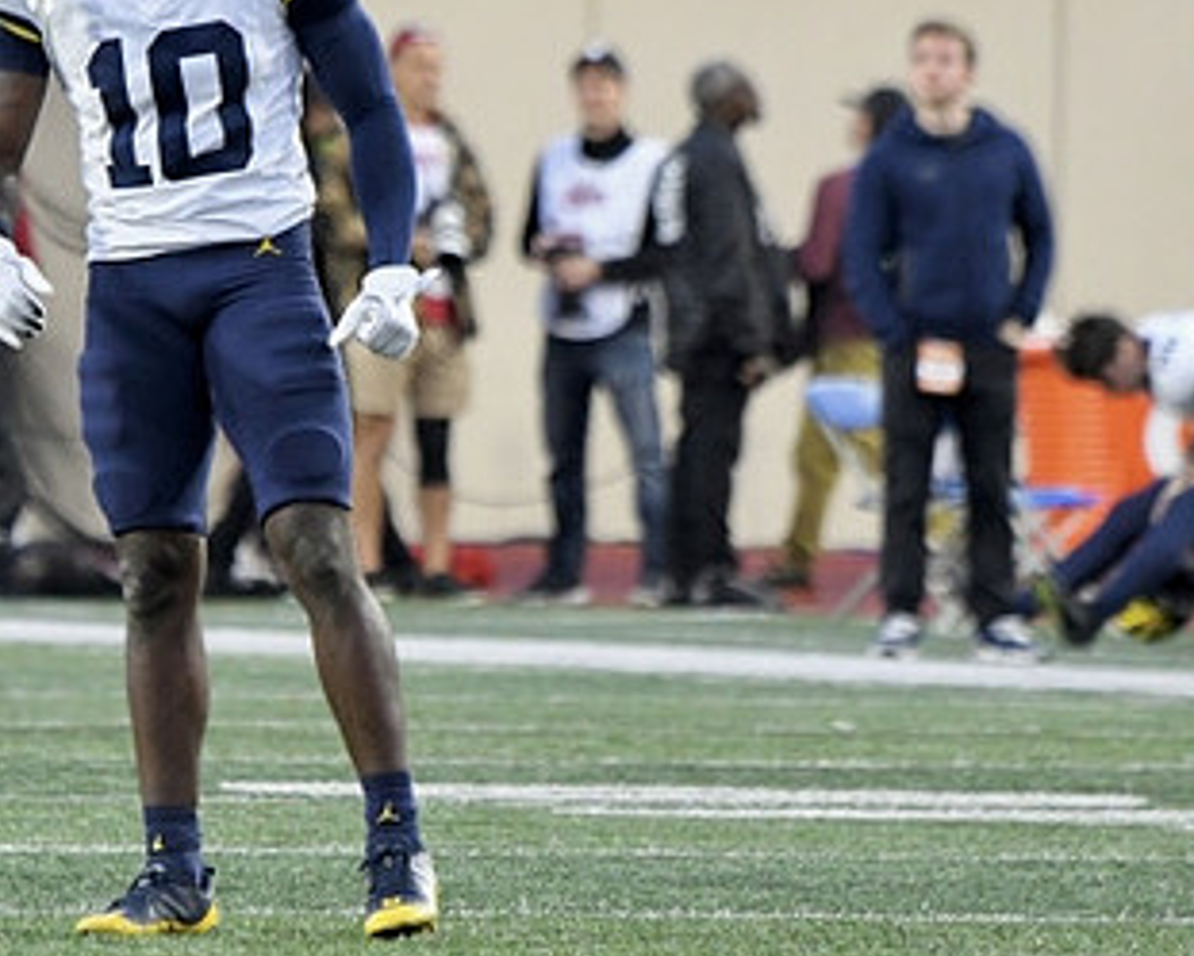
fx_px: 26900
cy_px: 323
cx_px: 96
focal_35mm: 761
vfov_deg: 2.0
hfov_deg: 2.5
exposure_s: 1/800
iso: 5000
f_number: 5.6
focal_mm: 290
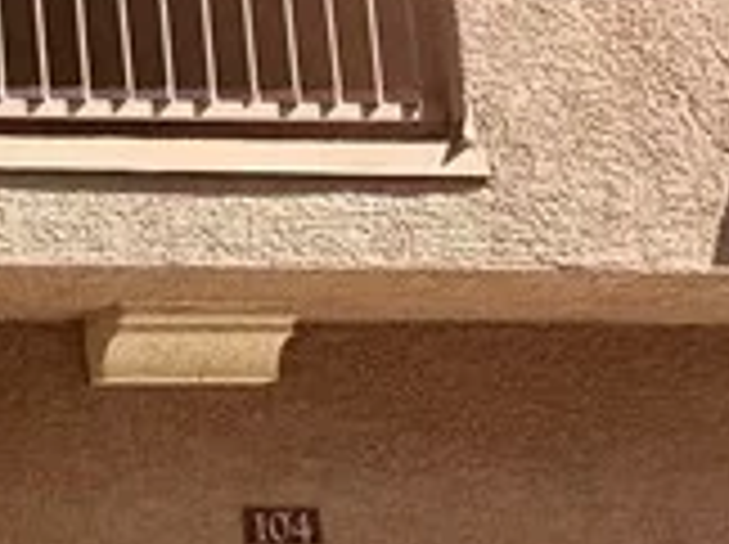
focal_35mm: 152
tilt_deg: +11.9
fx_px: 3196
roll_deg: +0.8
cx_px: -1341
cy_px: 4
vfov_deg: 9.7
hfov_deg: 10.2
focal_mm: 6.76
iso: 80
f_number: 1.78
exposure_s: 1/3953
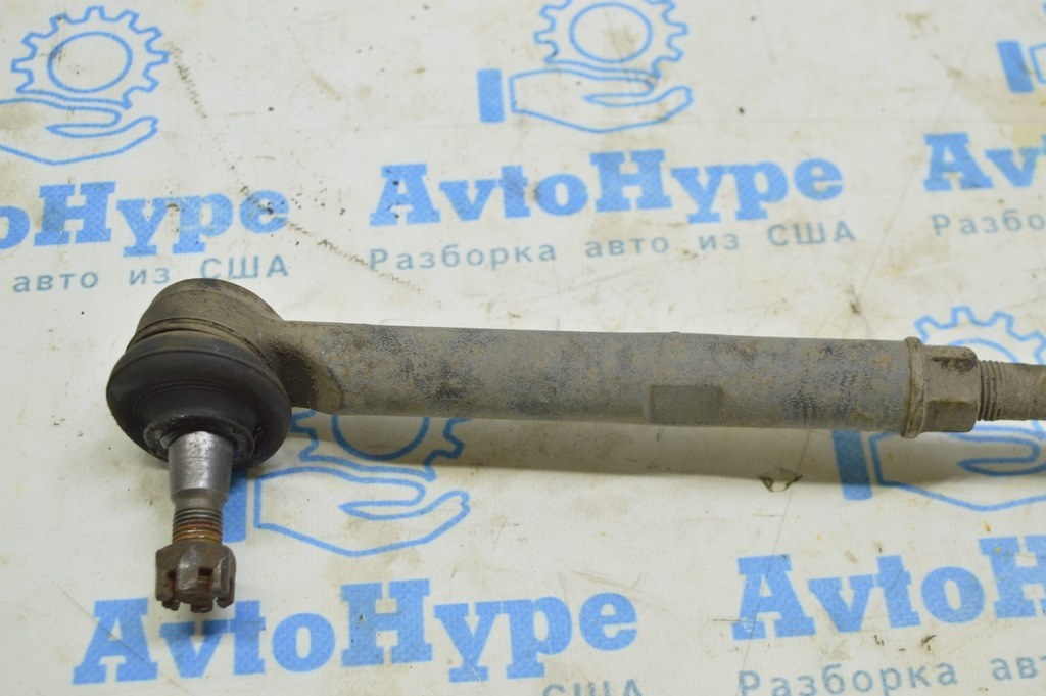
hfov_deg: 35.1
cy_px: 348
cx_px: 523
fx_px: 1655
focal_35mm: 57
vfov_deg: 23.7
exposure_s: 1/20
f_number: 5.6
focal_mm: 38
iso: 400
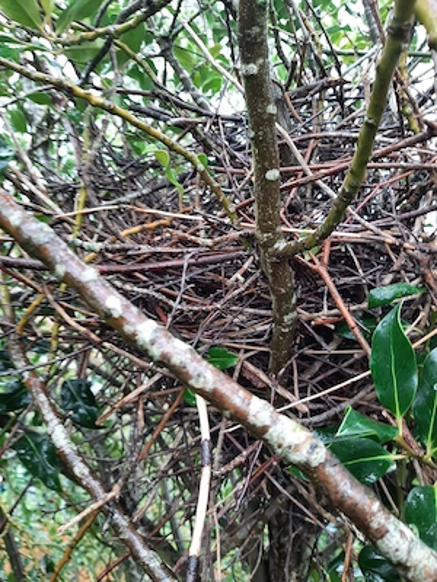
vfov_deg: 67.3
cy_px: 291
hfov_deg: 53.1
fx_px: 438
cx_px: 218
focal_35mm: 26
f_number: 1.7
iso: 64
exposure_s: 1/50
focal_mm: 3.93
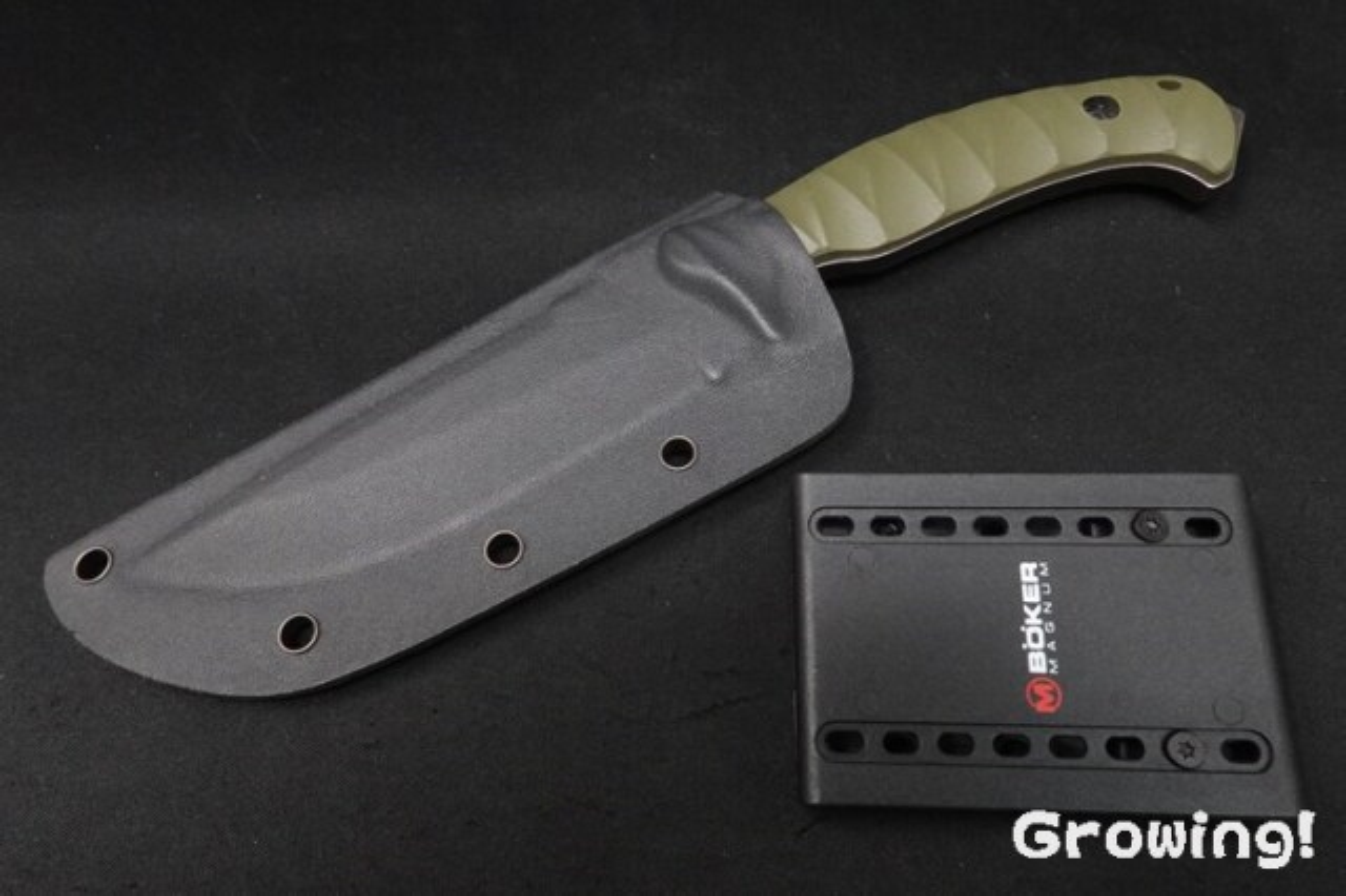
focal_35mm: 24
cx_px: 673
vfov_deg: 53.1
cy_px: 448
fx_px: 897
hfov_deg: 73.8
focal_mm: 9
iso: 2000
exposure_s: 1/30
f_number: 11
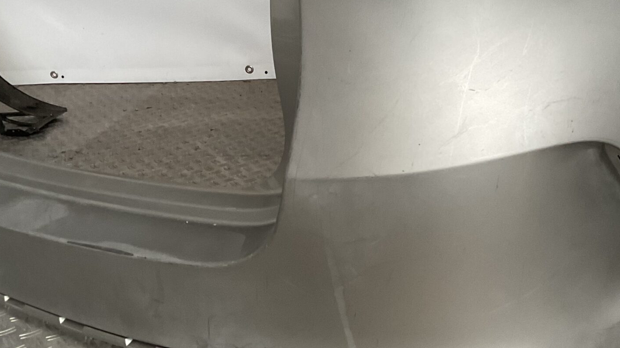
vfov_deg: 21.1
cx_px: 302
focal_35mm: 57
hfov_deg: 36.6
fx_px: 937
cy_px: 169
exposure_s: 1/60
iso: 125
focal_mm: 3
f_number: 1.8
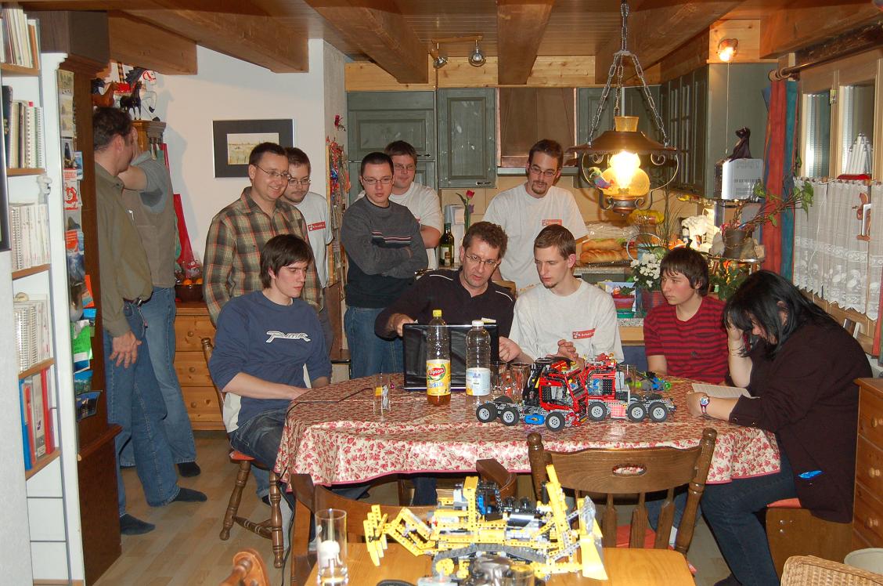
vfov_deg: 31.8
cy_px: 293
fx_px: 1028
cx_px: 442
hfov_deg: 46.5
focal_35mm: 42
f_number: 4.2
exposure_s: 1/60
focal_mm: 28
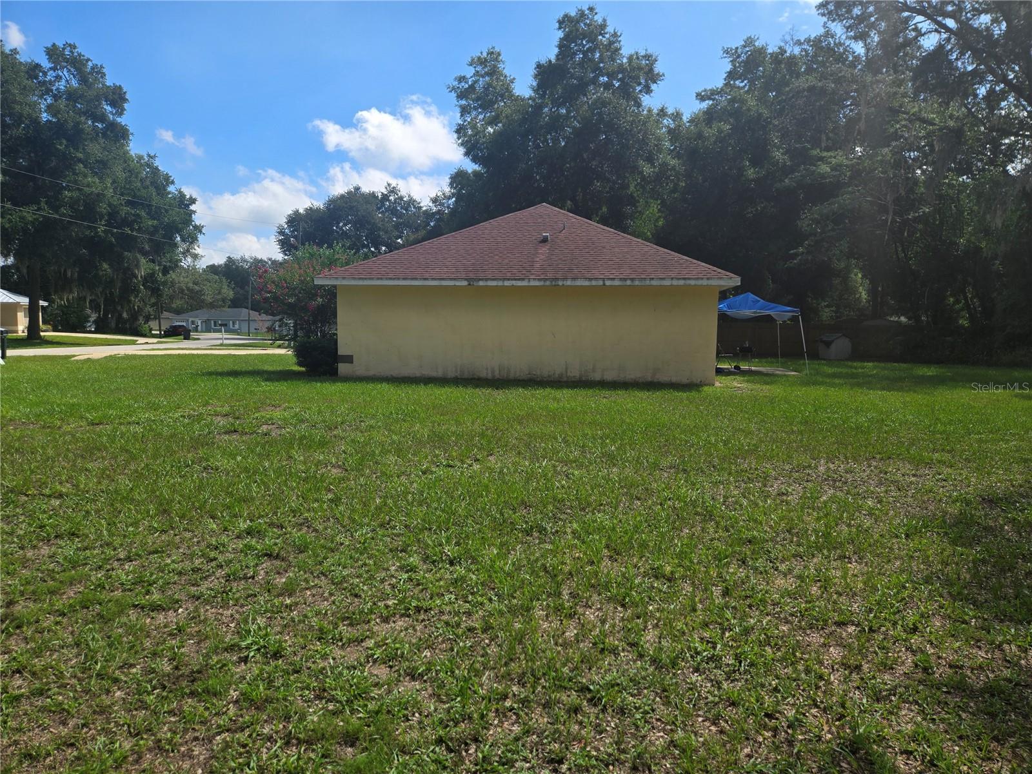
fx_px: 686
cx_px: 516
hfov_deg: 73.9
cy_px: 387
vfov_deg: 58.9
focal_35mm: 23
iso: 25
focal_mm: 5.4
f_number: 1.8
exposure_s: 1/1433
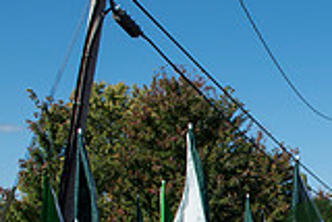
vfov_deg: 15.0
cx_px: 438
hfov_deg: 21.1
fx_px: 803
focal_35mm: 87
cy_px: 298
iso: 250
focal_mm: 24
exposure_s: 1/2000
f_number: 4.5
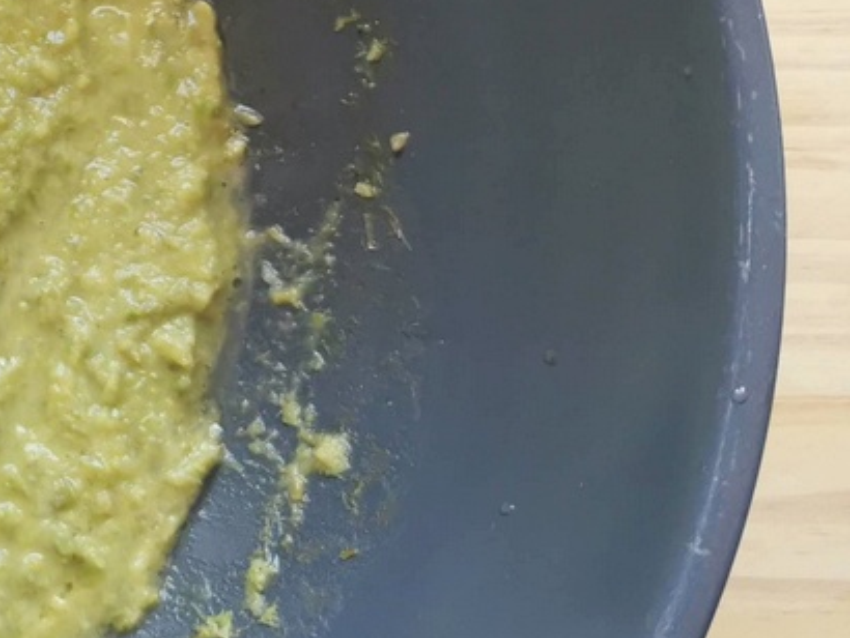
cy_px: 122
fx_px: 1941
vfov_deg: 18.5
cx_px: -392
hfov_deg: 21.2
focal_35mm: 79
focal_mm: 5.56
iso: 160
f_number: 1.6
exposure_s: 1/100
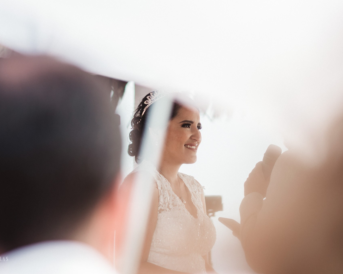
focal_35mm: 144
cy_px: 137
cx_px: 162
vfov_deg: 10.7
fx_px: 1462
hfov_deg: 13.4
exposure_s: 1/800
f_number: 2.8
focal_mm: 85
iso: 100
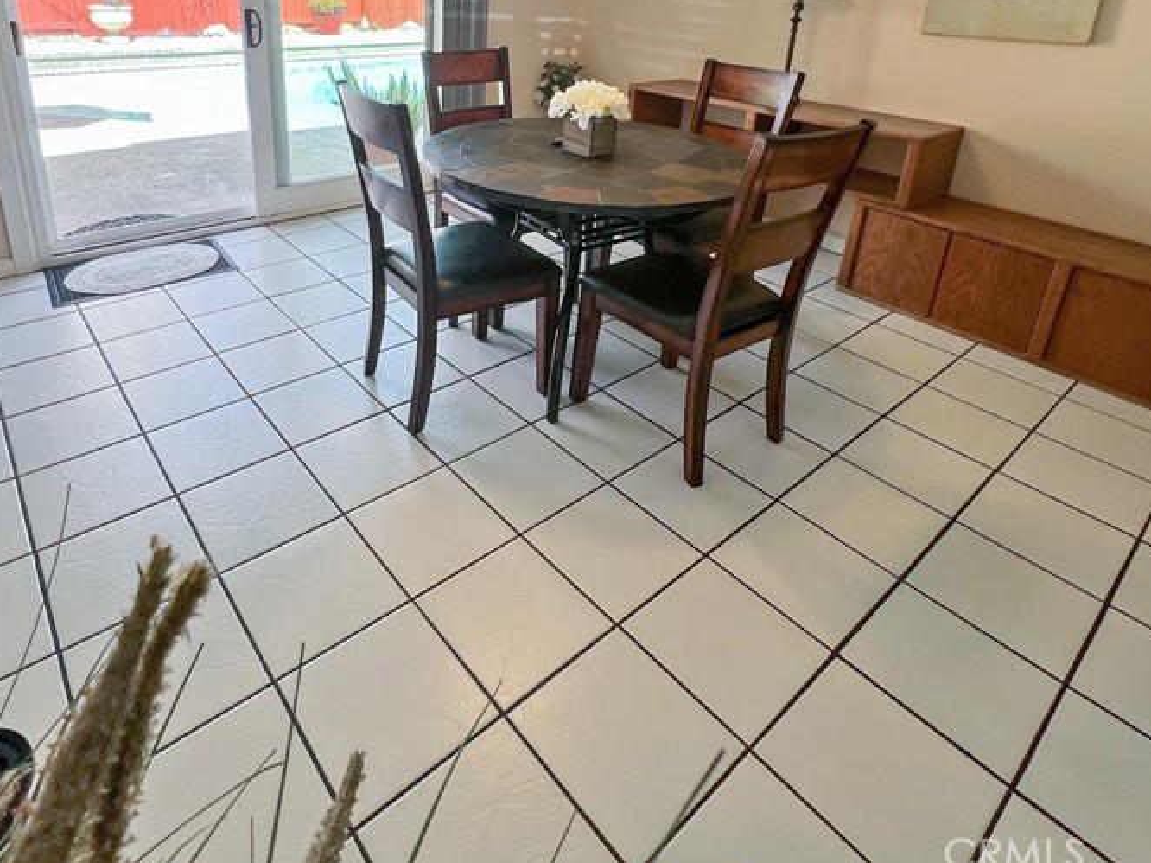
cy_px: 214
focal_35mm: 20
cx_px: 486
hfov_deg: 81.2
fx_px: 665
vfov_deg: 62.1
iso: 50
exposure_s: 1/120
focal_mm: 1.57
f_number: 1.8
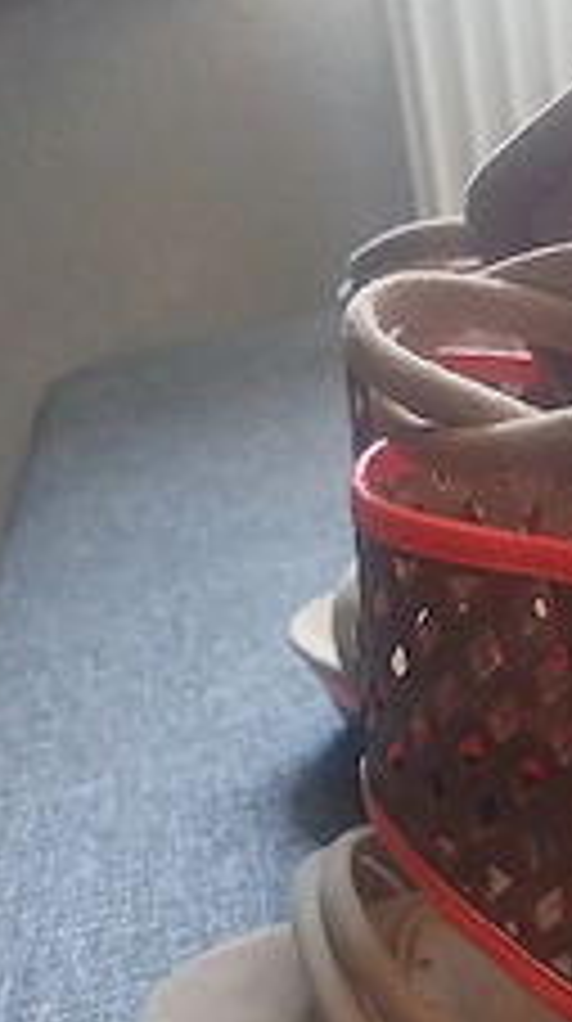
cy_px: 743
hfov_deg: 23.4
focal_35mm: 50
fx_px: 1354
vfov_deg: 40.4
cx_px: 486
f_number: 1.8
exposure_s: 1/24
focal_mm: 3.98
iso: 400
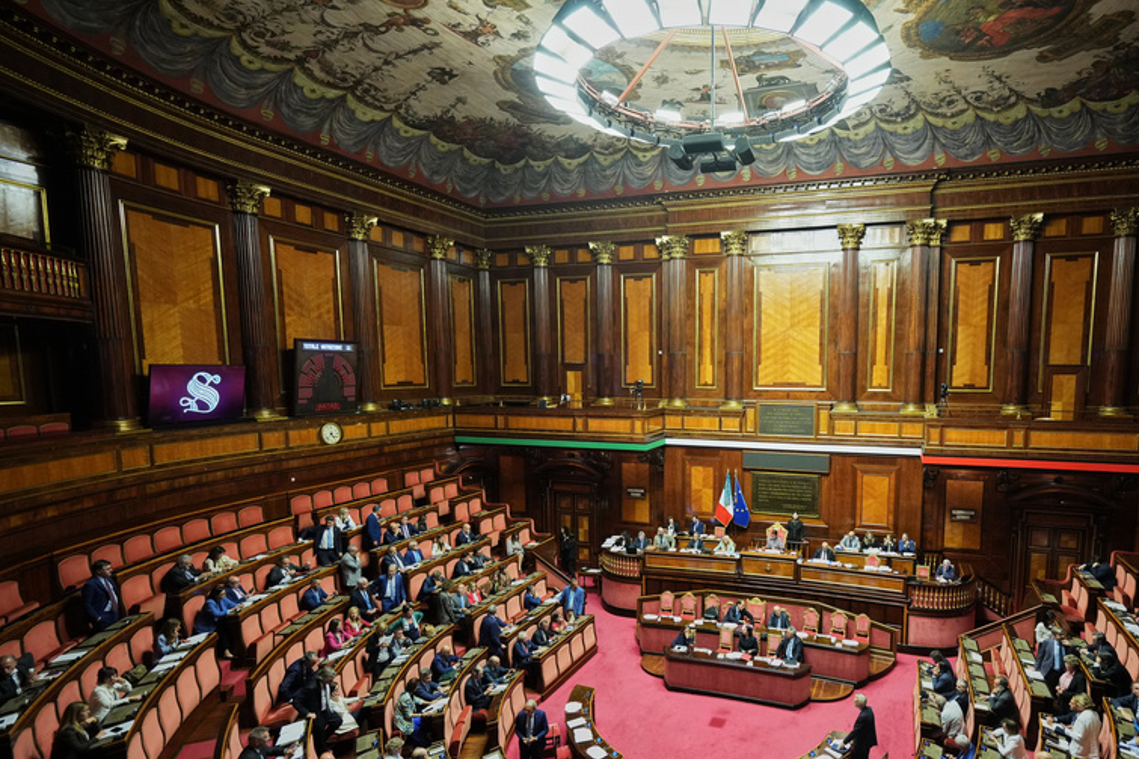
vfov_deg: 64.2
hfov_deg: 85.4
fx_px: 601
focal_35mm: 19
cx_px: 706
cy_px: 433
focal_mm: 14
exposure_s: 1/250
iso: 2500
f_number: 1.8
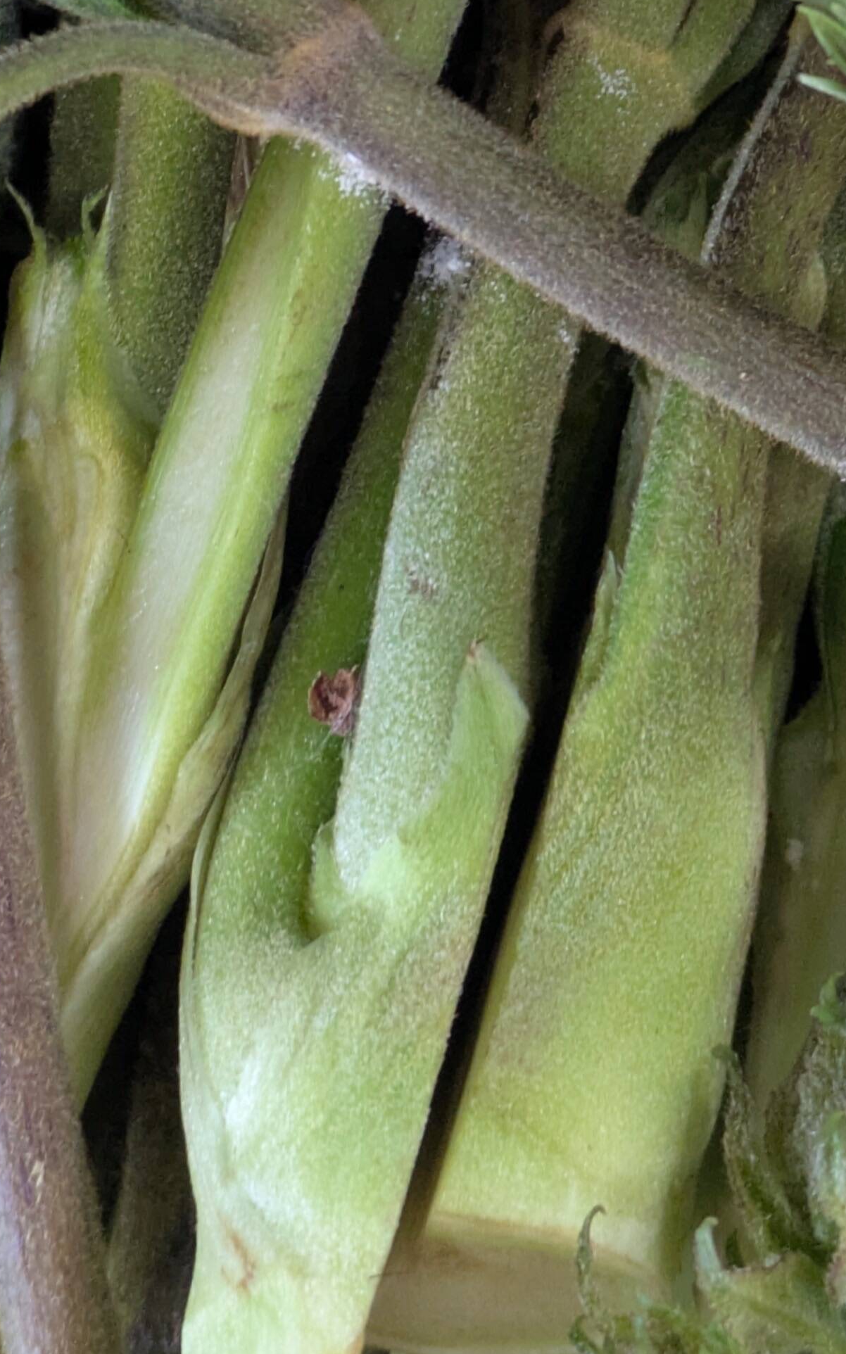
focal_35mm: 130
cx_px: 558
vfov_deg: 15.9
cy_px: 167
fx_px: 4797
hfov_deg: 10.1
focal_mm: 5.43
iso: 270
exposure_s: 1/100
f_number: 1.89
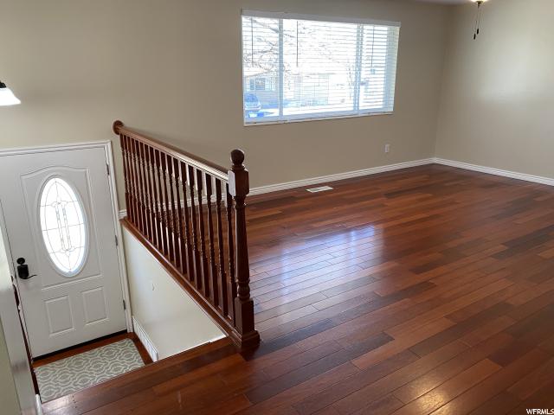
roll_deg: +0.5
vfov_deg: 53.1
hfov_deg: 67.3
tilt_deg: -17.4
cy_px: 208
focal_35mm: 26
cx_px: 277
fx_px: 416
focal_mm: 4.25
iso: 80
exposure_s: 1/60
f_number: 1.8
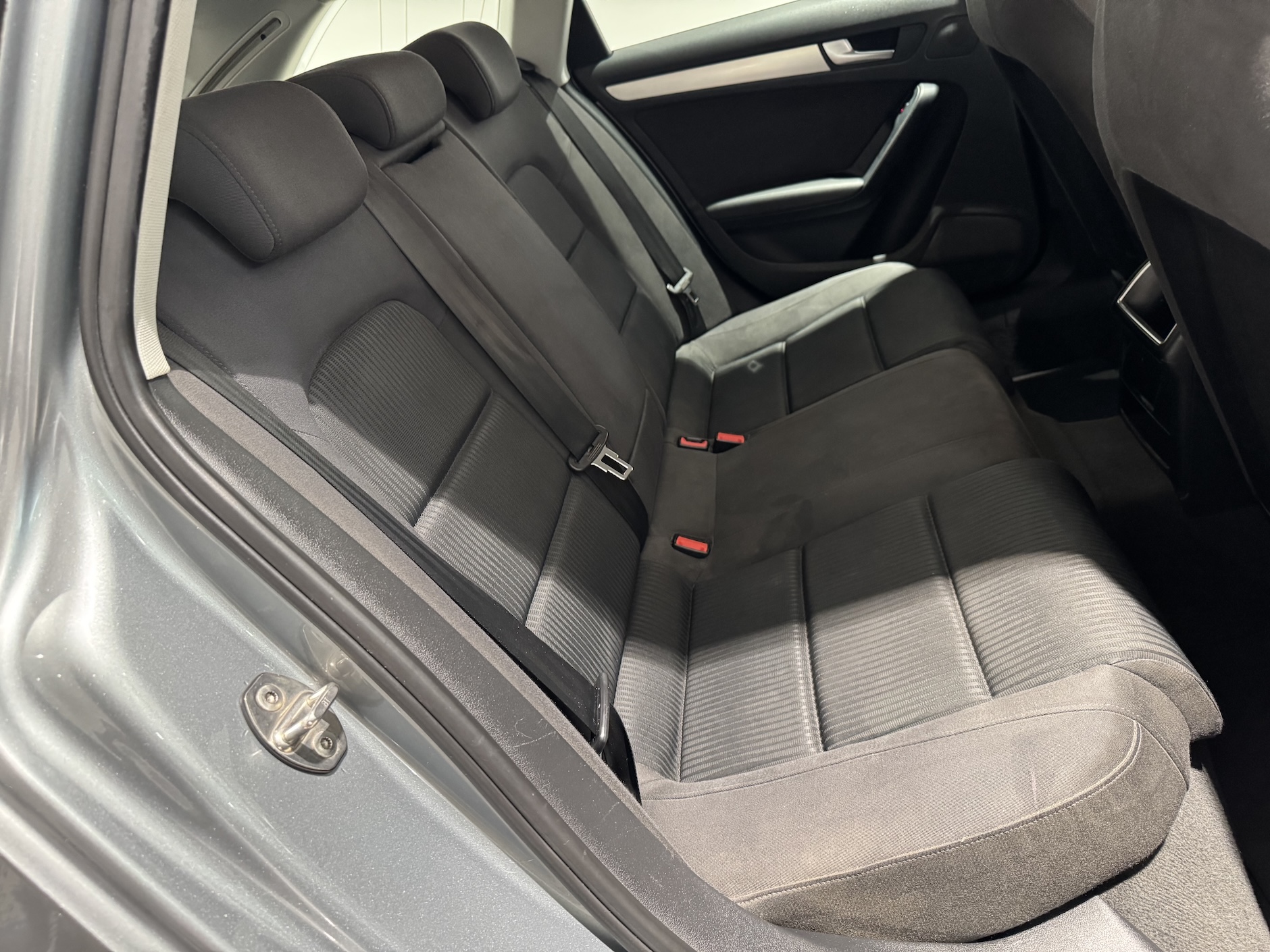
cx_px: 635
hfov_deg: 71.6
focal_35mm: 24
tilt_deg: -27.3
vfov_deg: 56.8
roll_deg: +17.1
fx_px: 881
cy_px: 476
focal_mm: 6.76
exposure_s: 1/50
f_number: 1.78
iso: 640
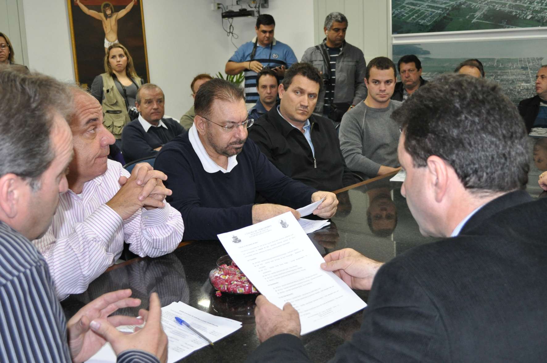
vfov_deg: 43.5
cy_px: 182
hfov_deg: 62.0
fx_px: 455
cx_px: 274
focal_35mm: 30
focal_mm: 20
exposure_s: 1/60
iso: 800
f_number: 3.8
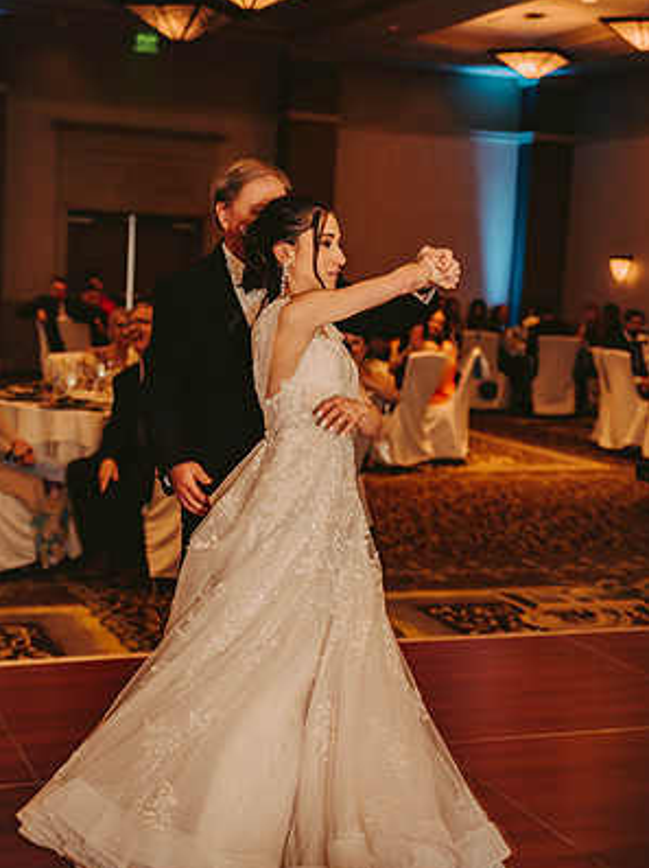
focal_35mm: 60
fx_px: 1502
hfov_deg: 24.4
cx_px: 326
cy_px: 413
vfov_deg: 32.2
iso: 500
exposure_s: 1/60
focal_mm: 55
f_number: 2.8
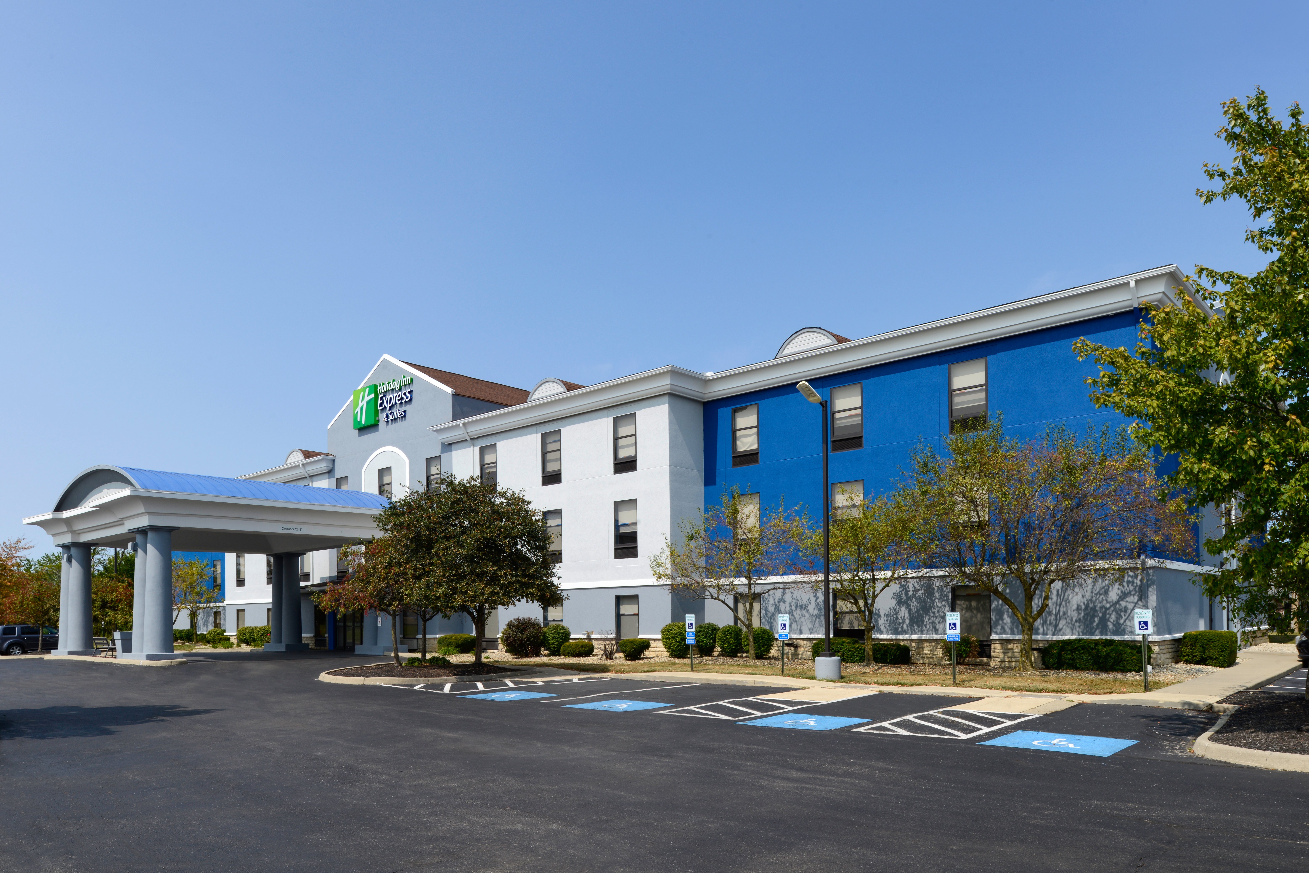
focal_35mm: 24
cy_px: 436
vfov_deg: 53.2
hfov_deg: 73.7
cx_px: 654
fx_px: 873
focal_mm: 24
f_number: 16
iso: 100
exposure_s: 1/100
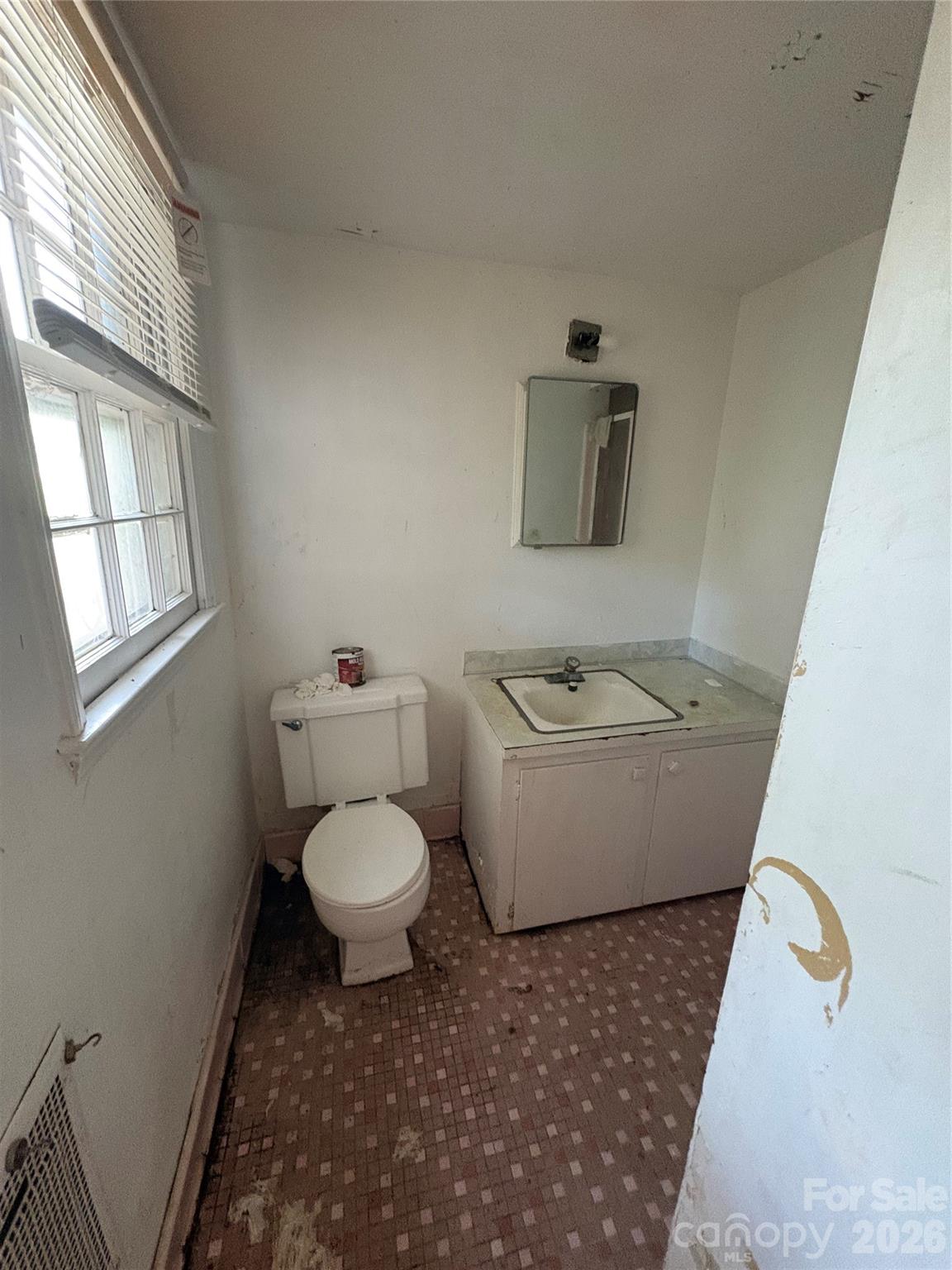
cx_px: 476
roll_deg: -3.5
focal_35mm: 14
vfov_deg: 102.1
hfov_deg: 85.7
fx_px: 513
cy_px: 635
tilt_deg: -16.0
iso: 500
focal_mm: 2.22
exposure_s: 1/60
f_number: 2.2
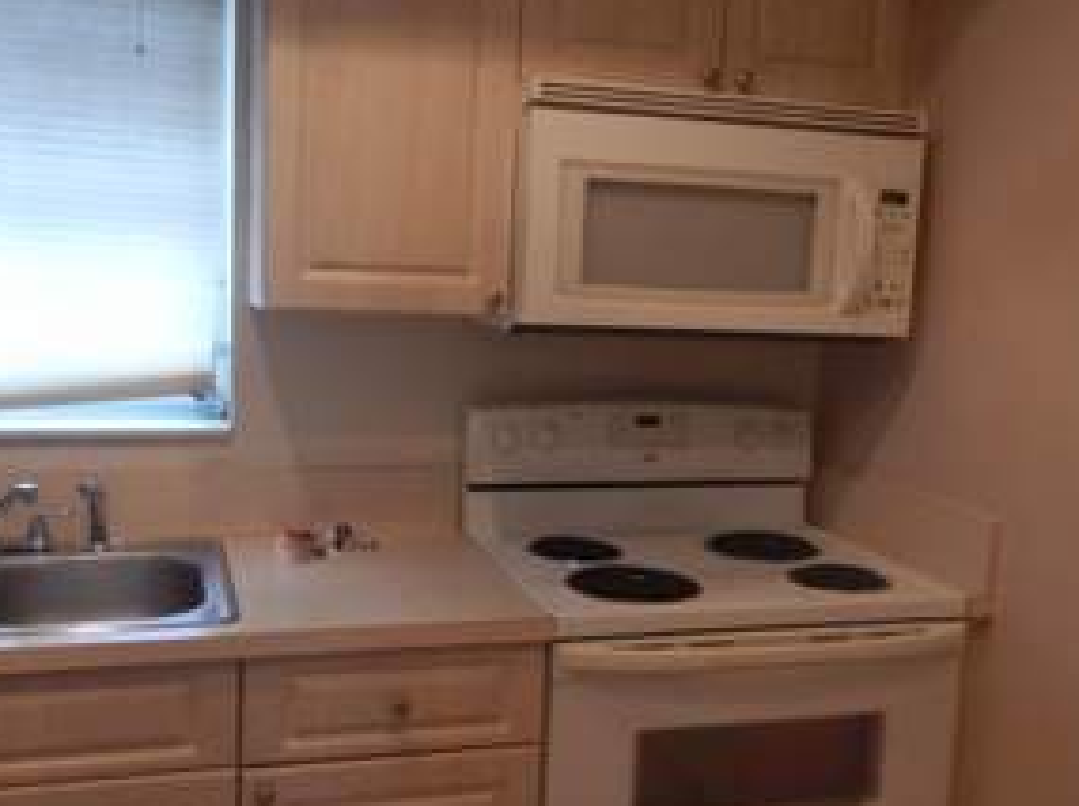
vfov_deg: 38.6
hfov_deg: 50.2
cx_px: 522
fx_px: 1152
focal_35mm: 37
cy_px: 414
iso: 400
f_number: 3
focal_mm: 4
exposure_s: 1/125
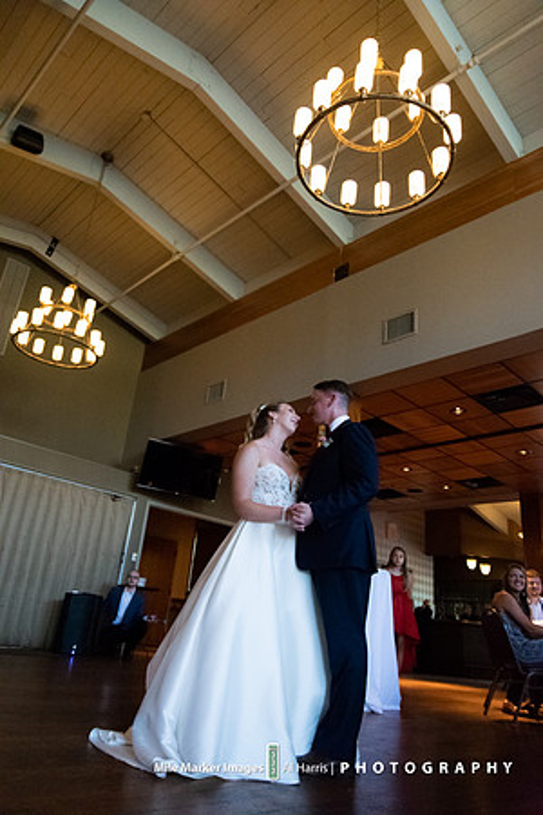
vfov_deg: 70.4
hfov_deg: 50.4
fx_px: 577
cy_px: 408
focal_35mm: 26
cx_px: 272
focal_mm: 17
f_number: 2.8
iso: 5000
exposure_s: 1/640
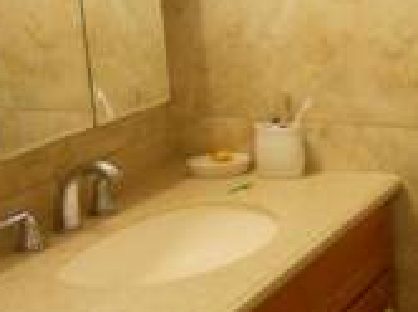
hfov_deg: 22.4
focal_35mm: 81
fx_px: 977
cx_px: 489
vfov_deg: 18.2
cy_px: 157
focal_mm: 5
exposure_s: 1/125
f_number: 2.7
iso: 640
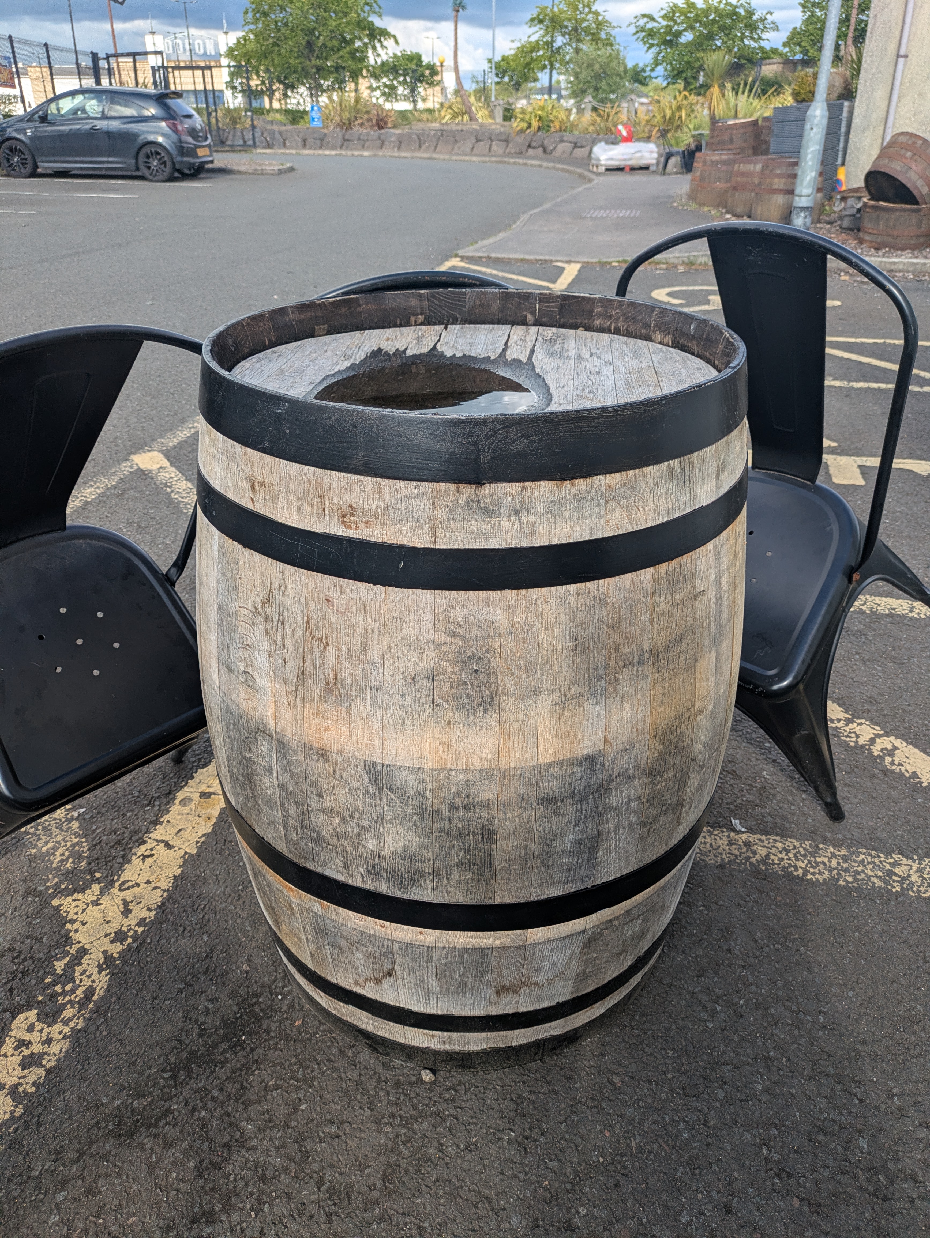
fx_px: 895
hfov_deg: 54.9
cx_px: 465
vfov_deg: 69.4
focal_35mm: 25
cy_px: 619
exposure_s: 1/935
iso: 51
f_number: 1.89
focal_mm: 5.43
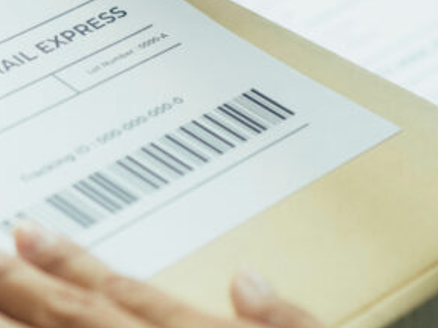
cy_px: 161
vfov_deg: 8.2
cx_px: -128
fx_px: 2302
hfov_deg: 10.6
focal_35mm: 182
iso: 250
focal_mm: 35
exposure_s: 1/250
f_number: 2
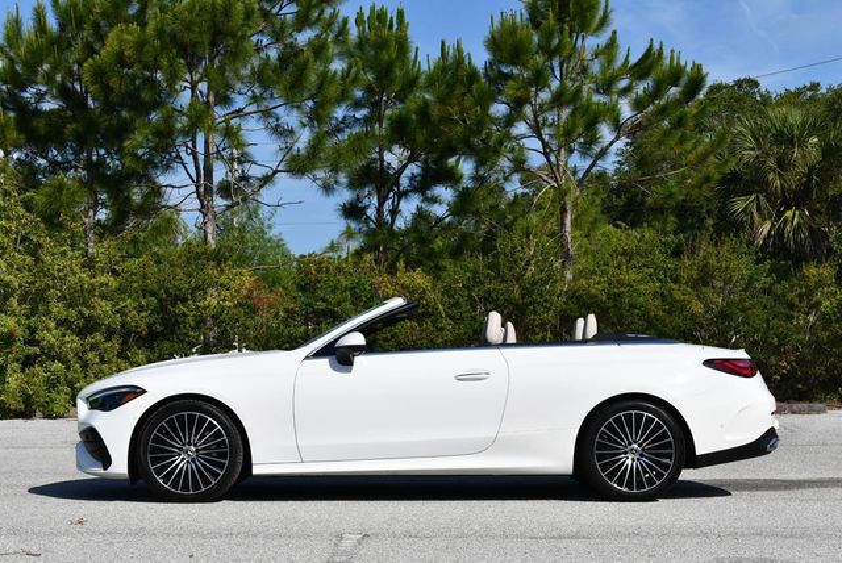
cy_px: 282
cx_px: 421
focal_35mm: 64
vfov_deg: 21.3
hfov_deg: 31.4
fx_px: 1498
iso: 100
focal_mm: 32
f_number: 9
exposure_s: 1/320
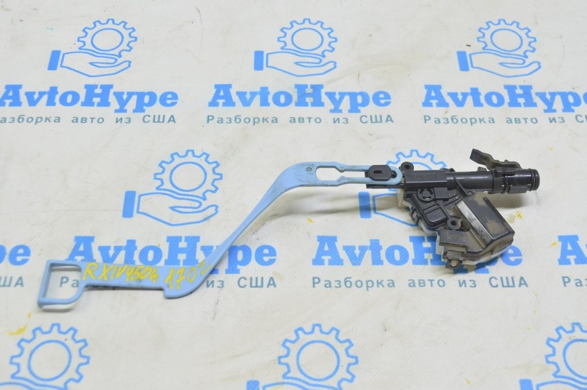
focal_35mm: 46
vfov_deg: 29.2
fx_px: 750
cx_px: 269
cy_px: 178
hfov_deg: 42.7
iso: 400
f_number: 5.6
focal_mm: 28
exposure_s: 1/20
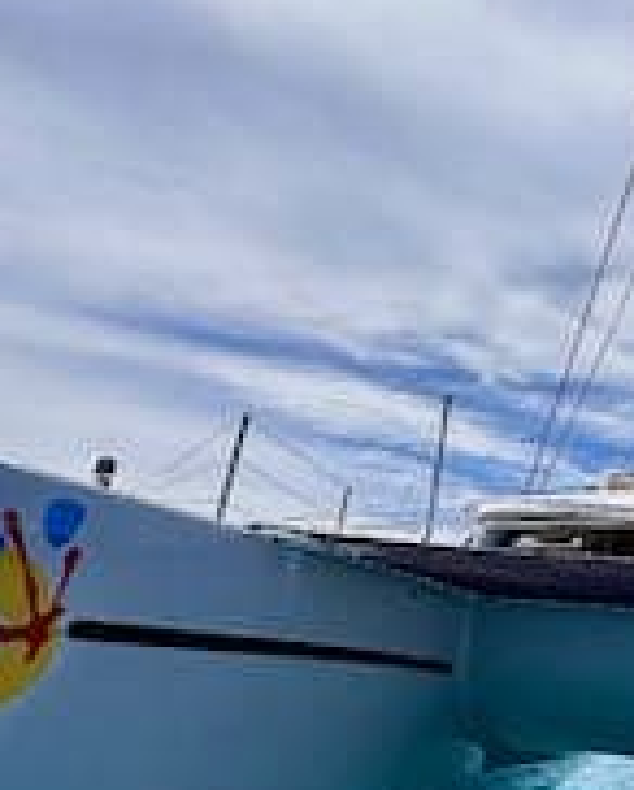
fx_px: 1054
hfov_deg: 21.1
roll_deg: -1.0
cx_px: 1164
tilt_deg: +7.3
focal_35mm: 45
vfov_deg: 40.1
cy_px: 582
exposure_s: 1/3509
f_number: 2.2
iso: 50
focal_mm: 2.22
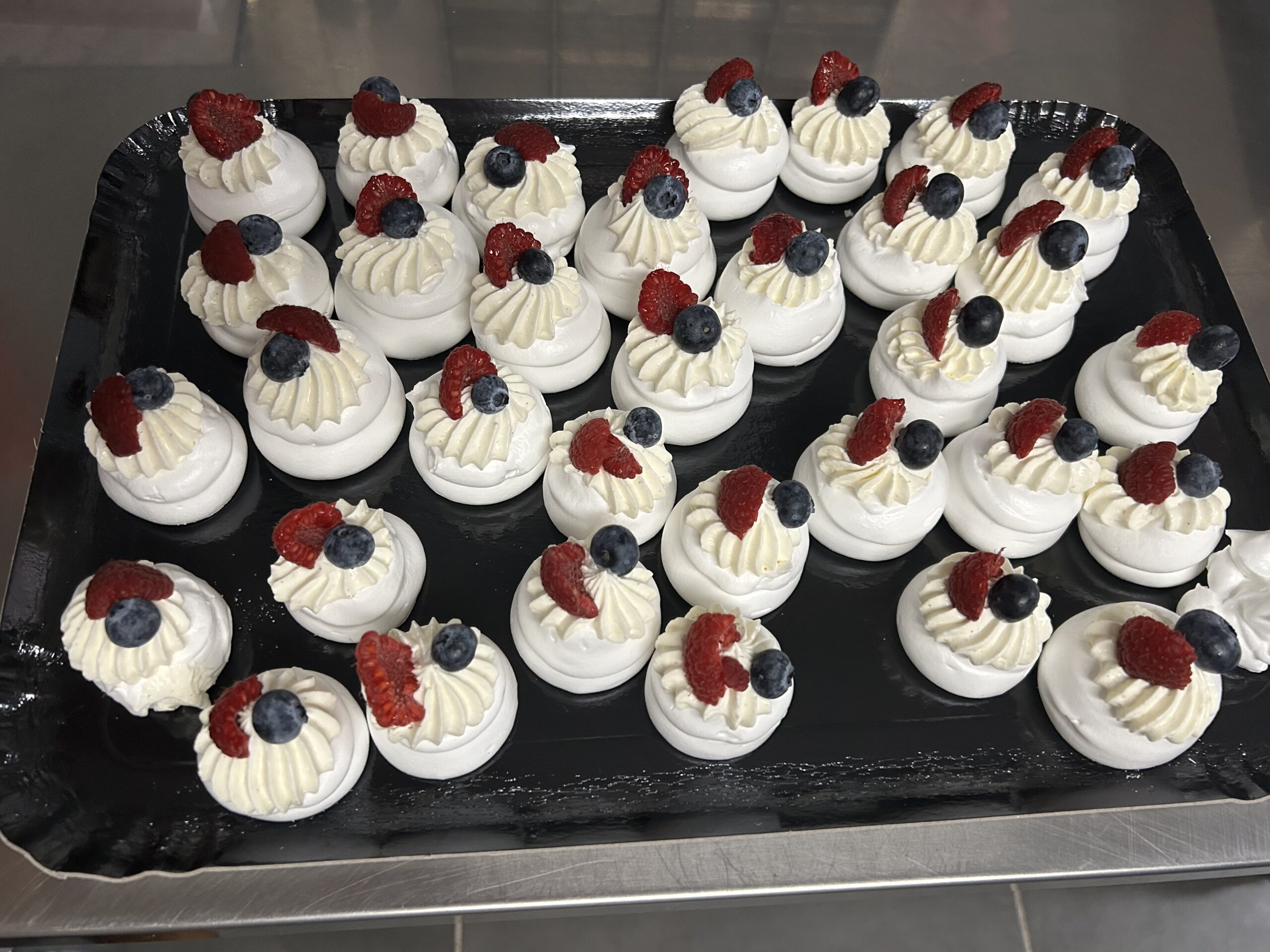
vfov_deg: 53.1
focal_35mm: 26
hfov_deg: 67.3
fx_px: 954
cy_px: 476
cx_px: 635
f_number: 1.5
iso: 250
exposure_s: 1/60
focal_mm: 5.7
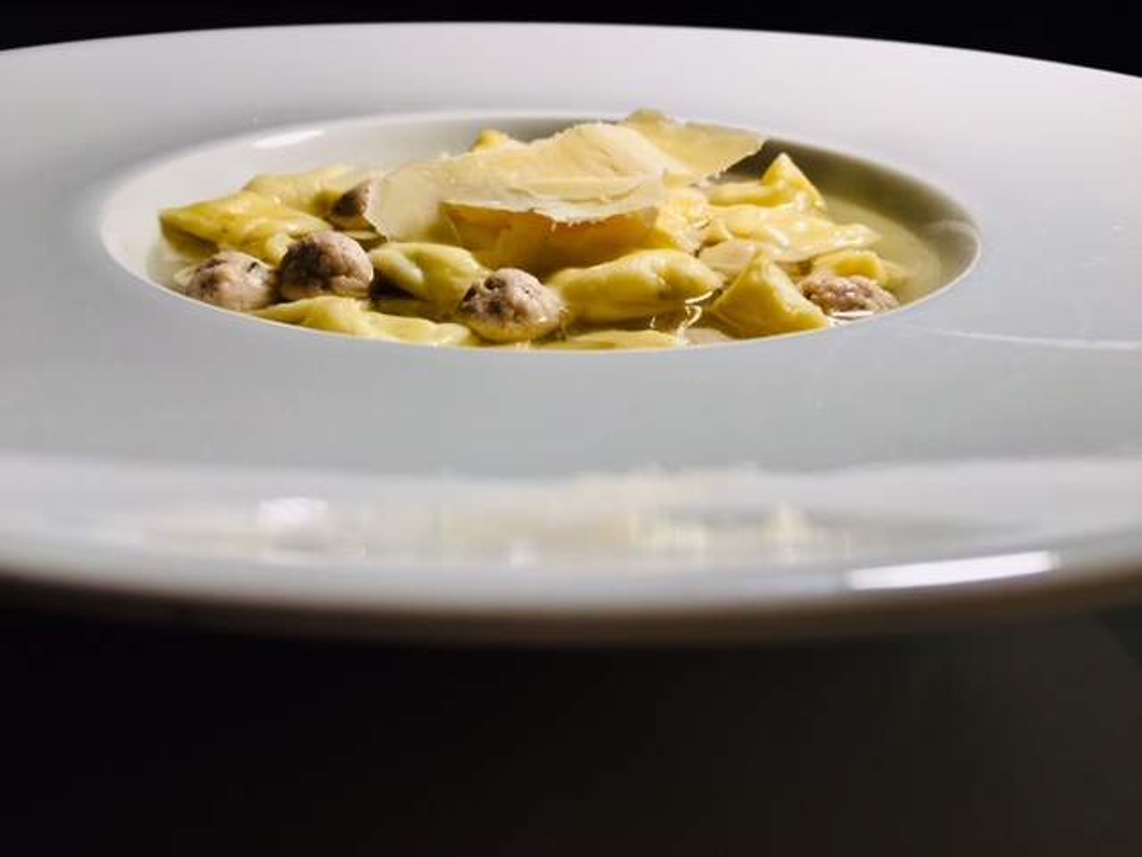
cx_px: 571
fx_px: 957
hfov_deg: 61.7
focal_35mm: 29
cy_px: 428
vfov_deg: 48.2
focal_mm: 4.15
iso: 25
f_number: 2.2
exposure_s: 1/50
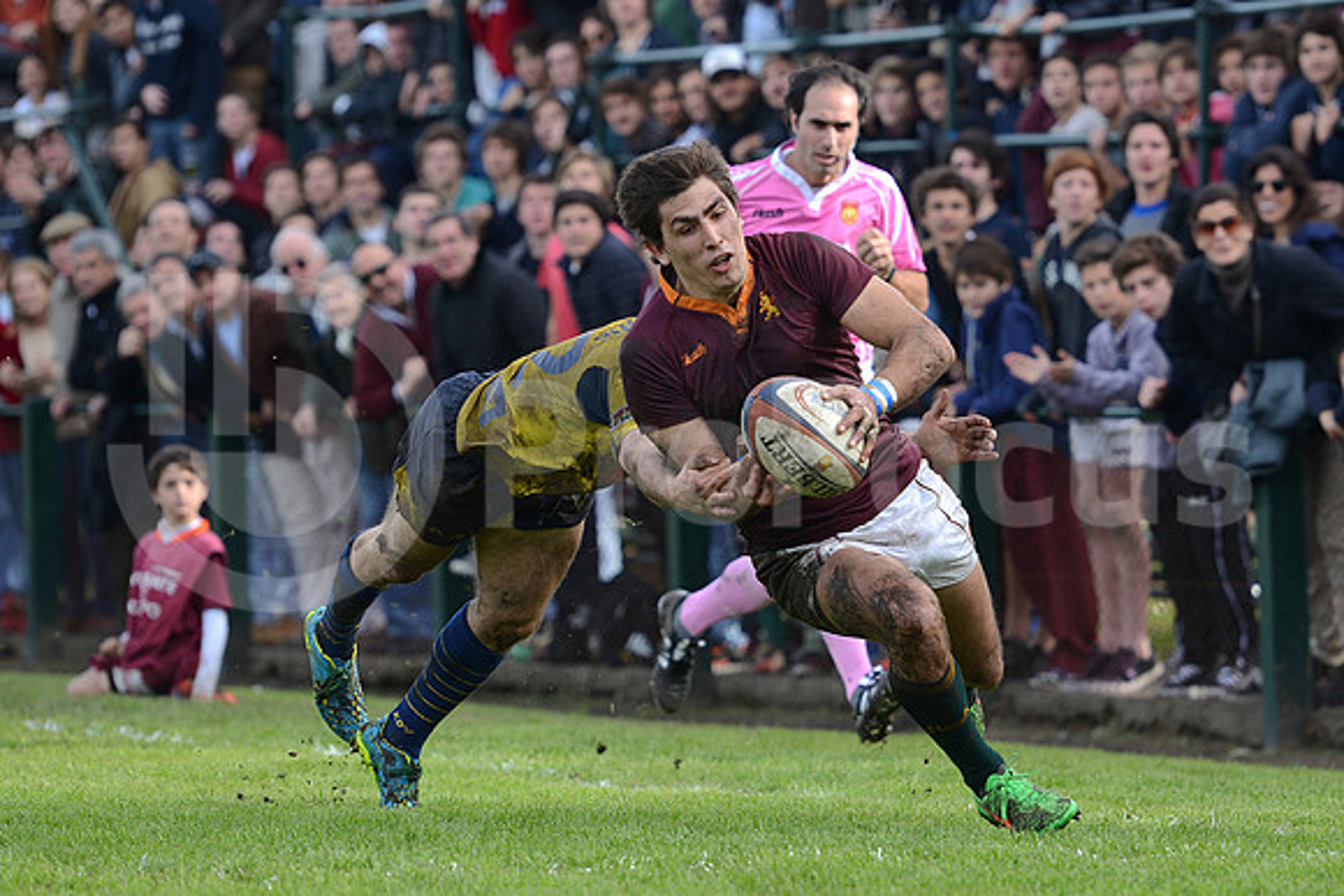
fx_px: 6535
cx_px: 672
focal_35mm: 175
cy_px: 448
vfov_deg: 7.9
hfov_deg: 11.7
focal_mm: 175
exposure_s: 1/1600
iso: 500
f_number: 4
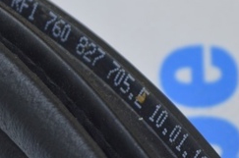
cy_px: 122
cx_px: 141
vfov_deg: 6.3
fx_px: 1440
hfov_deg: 9.5
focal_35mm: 217
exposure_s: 1/20
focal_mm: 55
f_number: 5.6
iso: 400
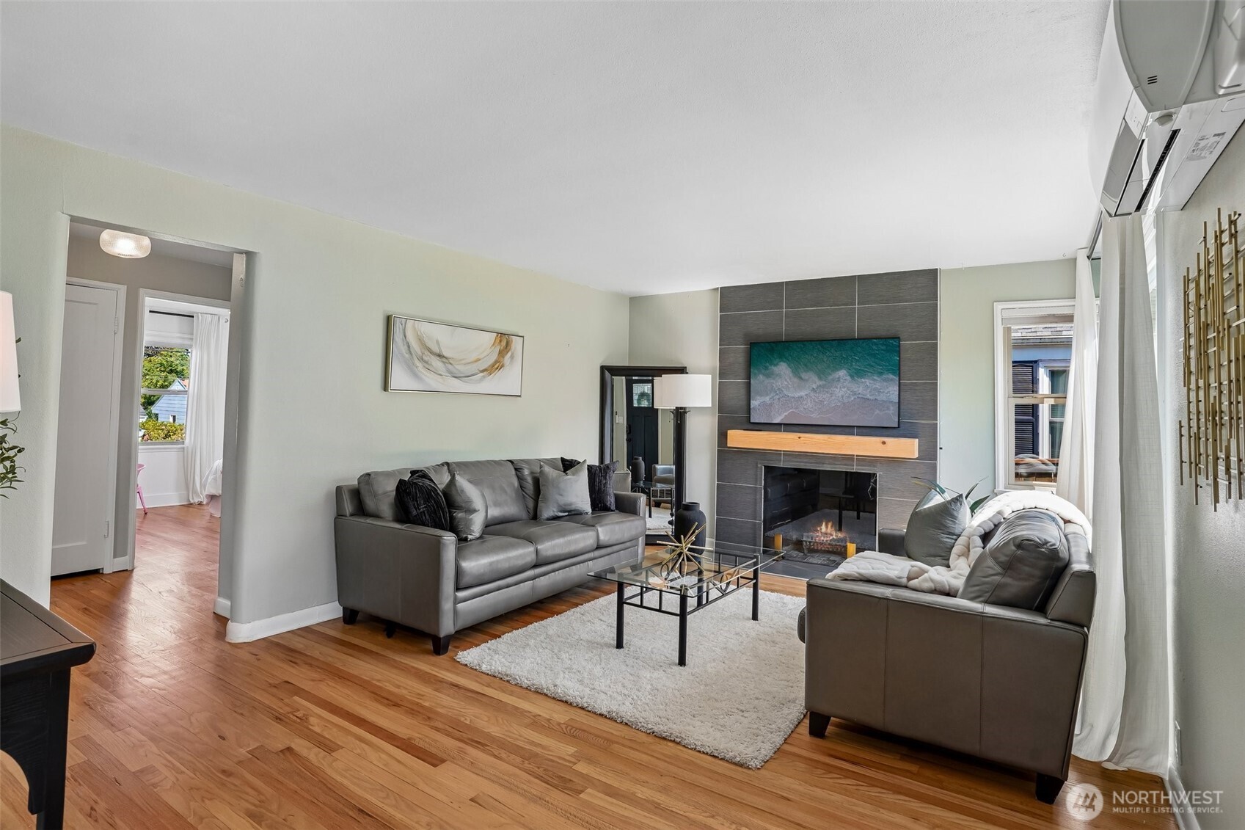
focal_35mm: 17
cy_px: 415
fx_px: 588
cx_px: 622
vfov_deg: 70.4
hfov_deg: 93.3
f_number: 8
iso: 400
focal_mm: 17
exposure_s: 1/45
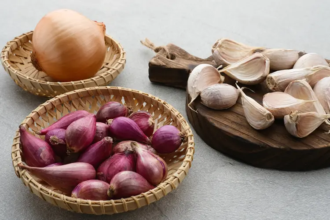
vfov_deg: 25.5
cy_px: 110
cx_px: 165
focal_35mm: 53
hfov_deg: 37.5
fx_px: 486
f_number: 13
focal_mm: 35
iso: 320
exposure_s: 1/125
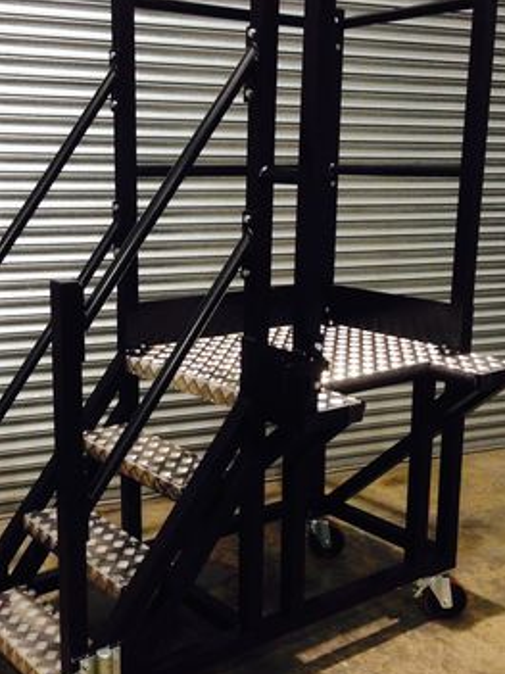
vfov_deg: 40.4
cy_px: 351
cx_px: 204
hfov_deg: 30.8
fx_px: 915
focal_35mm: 47
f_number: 2.4
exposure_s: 1/20
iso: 320
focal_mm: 4.12
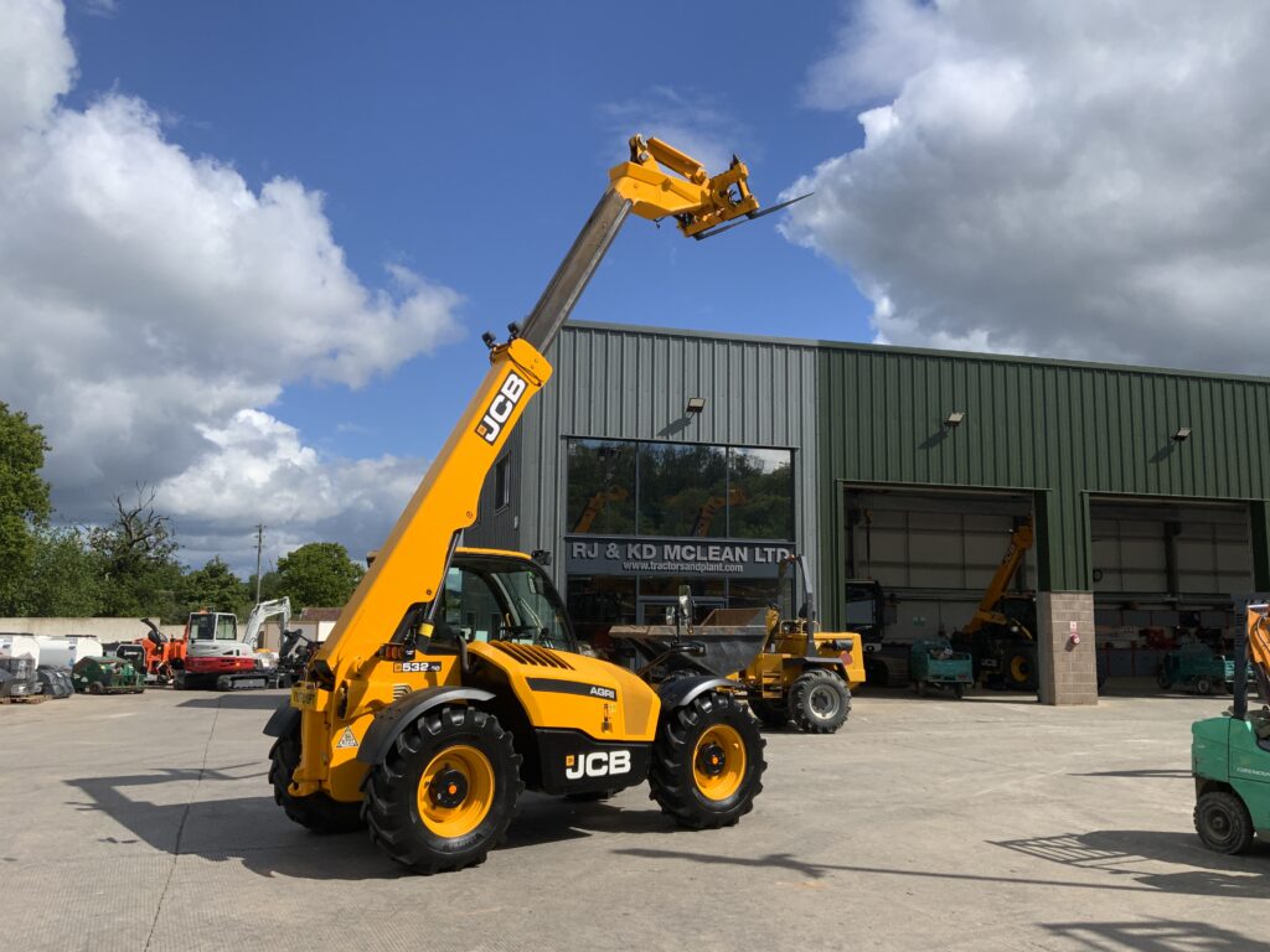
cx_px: 635
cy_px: 476
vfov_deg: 48.2
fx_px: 1064
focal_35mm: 29
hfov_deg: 61.7
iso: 20
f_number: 1.8
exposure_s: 1/2667
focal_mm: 3
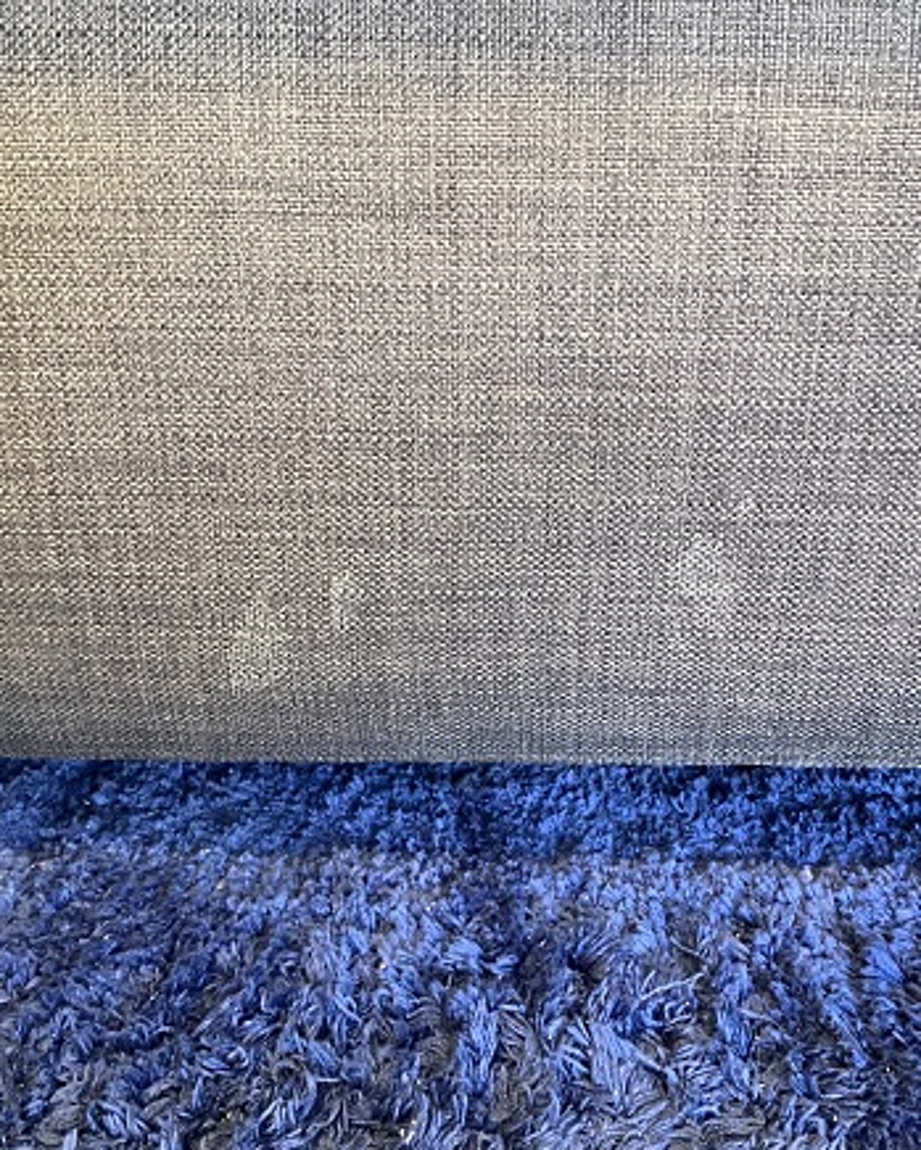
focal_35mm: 47
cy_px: 605
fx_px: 1601
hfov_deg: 31.9
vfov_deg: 39.5
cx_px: 582
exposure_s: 1/25
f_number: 1.8
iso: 500
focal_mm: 4.25
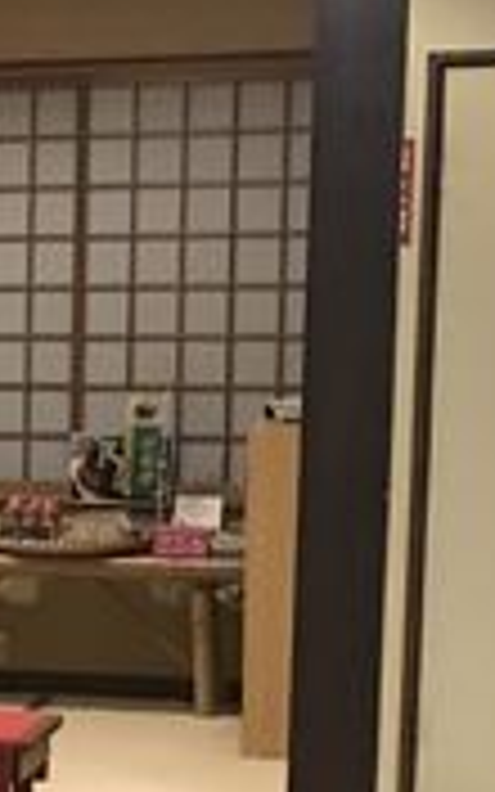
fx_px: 2914
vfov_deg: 15.4
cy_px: 603
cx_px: -806
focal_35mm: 135
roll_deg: +0.5
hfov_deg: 8.6
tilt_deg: -5.1
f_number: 1.8
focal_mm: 3.99
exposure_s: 1/15
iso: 80
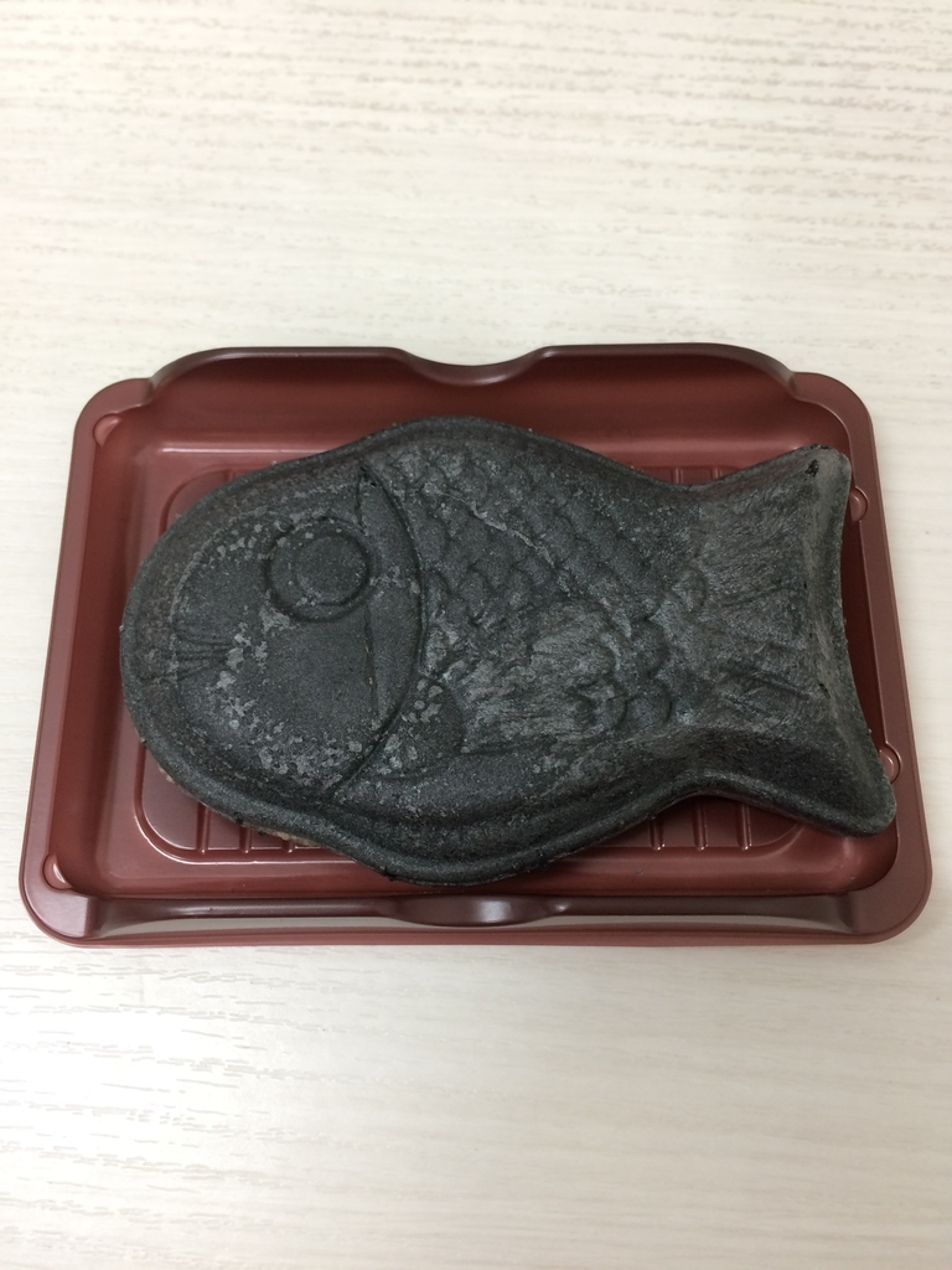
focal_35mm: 29
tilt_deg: -72.7
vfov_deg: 61.7
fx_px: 1063
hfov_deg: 48.2
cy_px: 635
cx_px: 476
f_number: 2.2
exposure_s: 1/30
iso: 80
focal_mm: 4.15
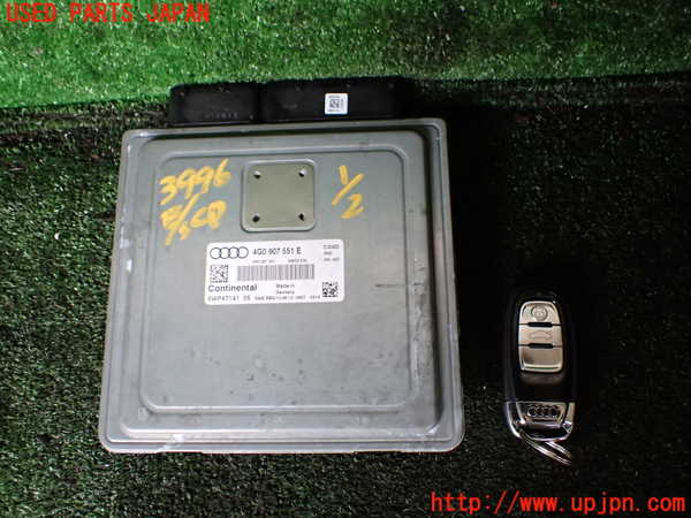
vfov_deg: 46.8
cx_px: 346
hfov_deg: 60.0
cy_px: 259
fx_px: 599
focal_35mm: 30
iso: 400
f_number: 2.3
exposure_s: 1/125
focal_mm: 5.4
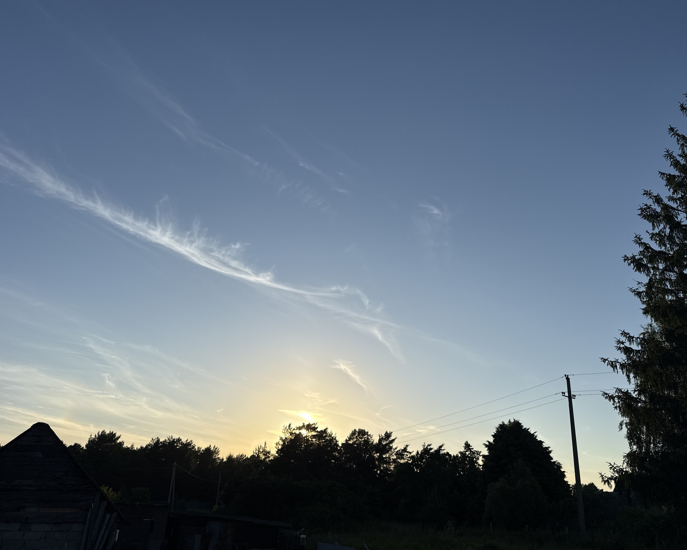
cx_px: 356
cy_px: 279
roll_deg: -1.6
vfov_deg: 54.9
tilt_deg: +22.6
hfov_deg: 66.0
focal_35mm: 26
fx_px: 529
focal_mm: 6.76
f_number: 1.78
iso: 80
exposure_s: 1/8130
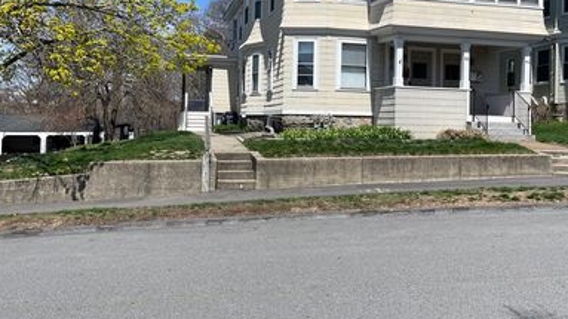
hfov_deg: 53.8
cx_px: 329
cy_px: 94
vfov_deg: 31.6
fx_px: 557
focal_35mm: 37
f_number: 1.6
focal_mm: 4.2
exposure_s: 1/4651
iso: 32
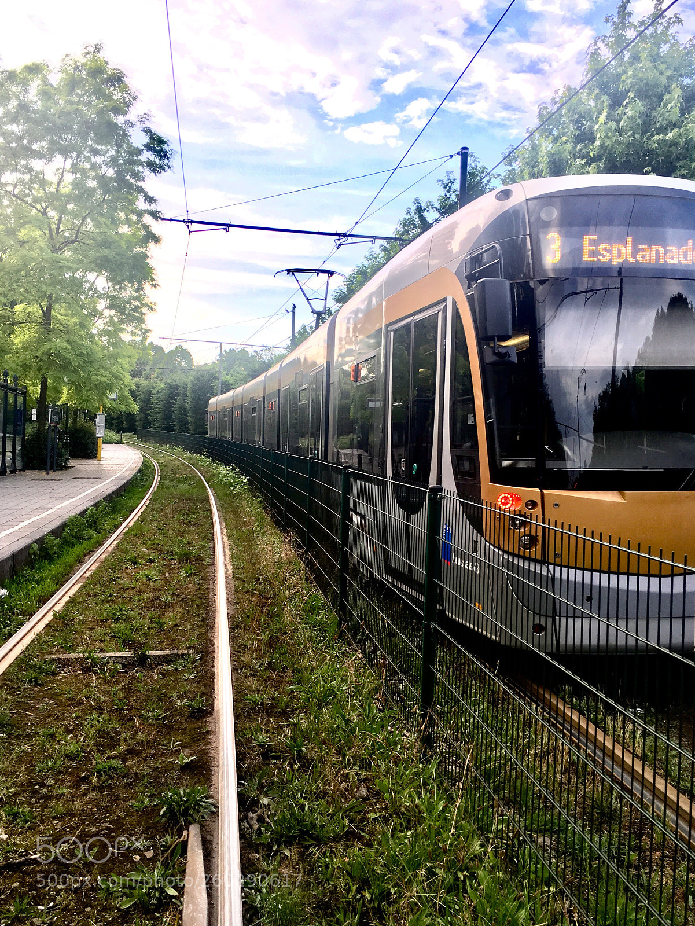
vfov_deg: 61.6
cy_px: 463
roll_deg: -2.8
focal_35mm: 29
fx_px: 776
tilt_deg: +1.7
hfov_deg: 48.3
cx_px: 348
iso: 25
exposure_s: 1/138
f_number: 2.2
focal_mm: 4.15
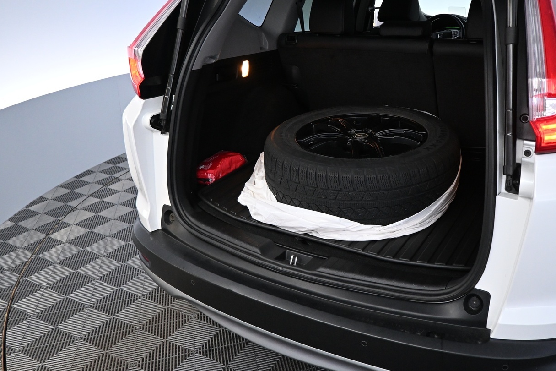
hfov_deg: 58.0
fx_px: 494
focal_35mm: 32
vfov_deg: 40.8
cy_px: 137
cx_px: 345
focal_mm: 16
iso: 2000
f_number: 3.5
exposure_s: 1/125
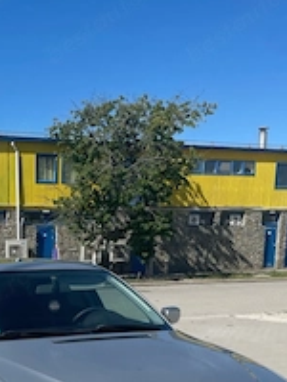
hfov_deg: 26.8
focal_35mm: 52
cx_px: 15
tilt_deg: -11.0
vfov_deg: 34.8
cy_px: 340
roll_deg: -0.9
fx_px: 575
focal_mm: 4.2
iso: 32
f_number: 1.6
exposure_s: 1/4651
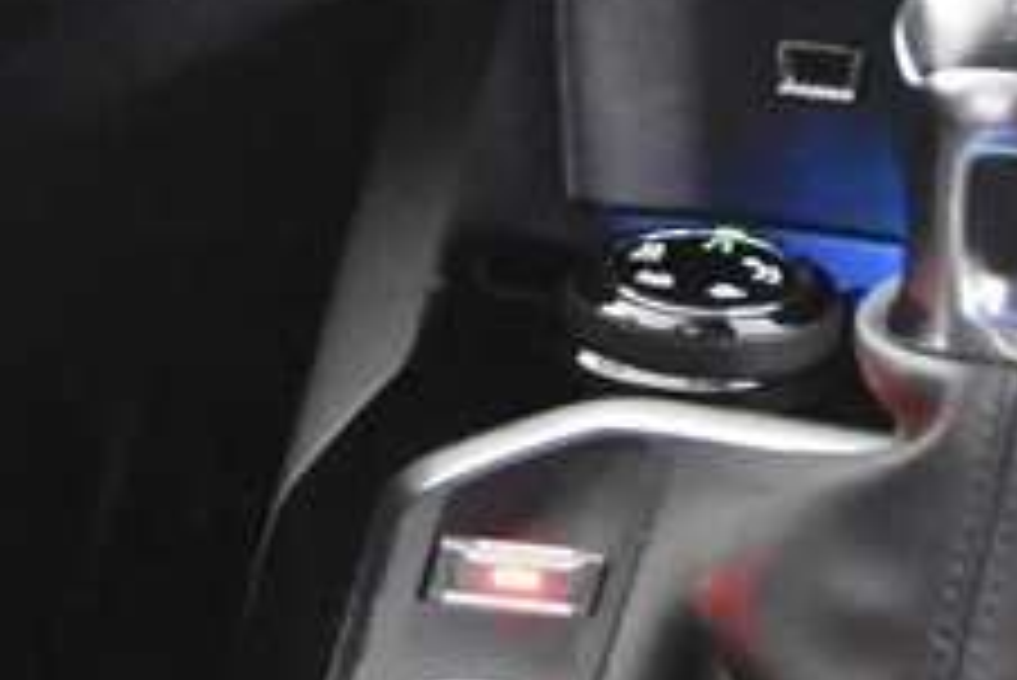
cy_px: -367
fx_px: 5371
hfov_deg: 10.6
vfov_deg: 7.1
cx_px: -297
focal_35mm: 190
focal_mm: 28
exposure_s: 1/50
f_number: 3.2
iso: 12800
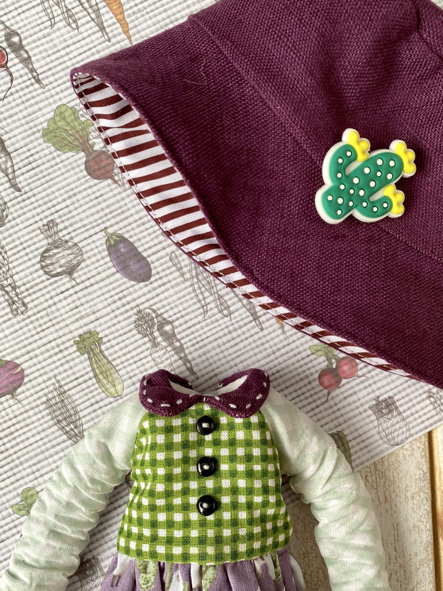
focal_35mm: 32
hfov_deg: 44.2
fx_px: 546
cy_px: 340
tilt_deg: -86.4
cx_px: 223
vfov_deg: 56.6
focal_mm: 4.25
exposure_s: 1/121
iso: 80
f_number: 1.8
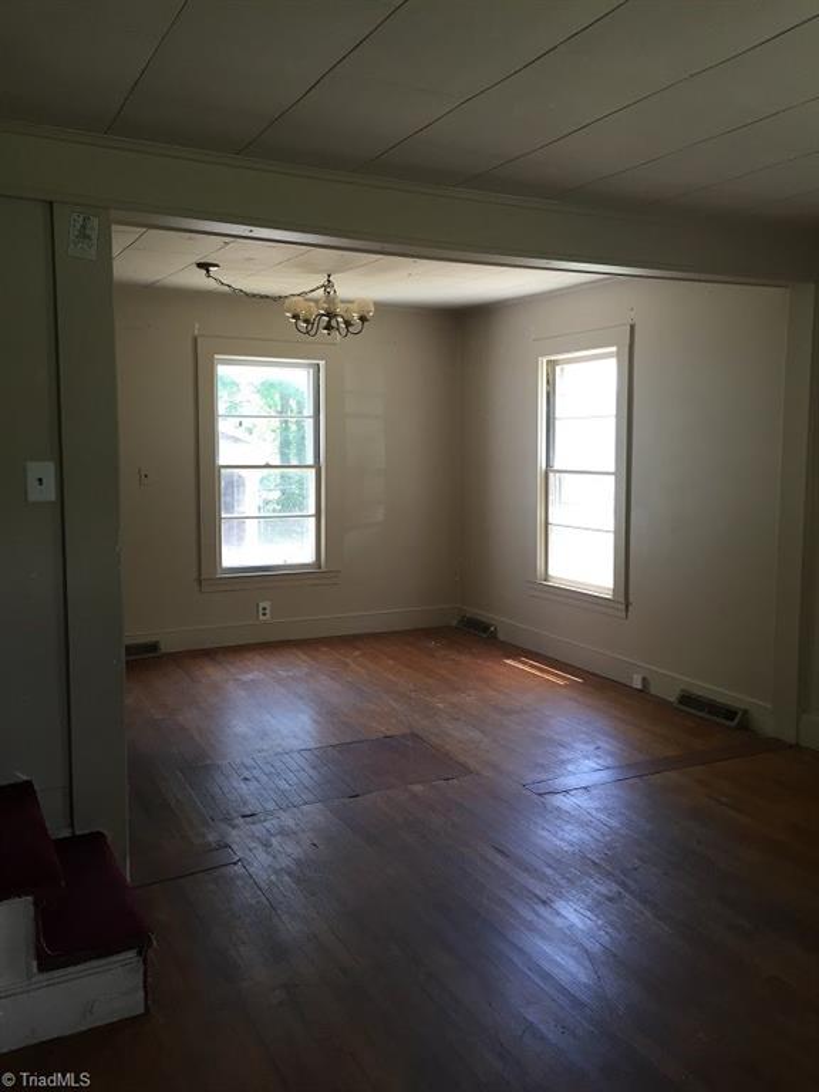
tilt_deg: -6.3
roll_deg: -0.8
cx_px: 410
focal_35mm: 29
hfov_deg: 48.2
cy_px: 546
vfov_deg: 61.7
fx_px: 915
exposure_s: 1/30
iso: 32
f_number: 2.2
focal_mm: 4.15
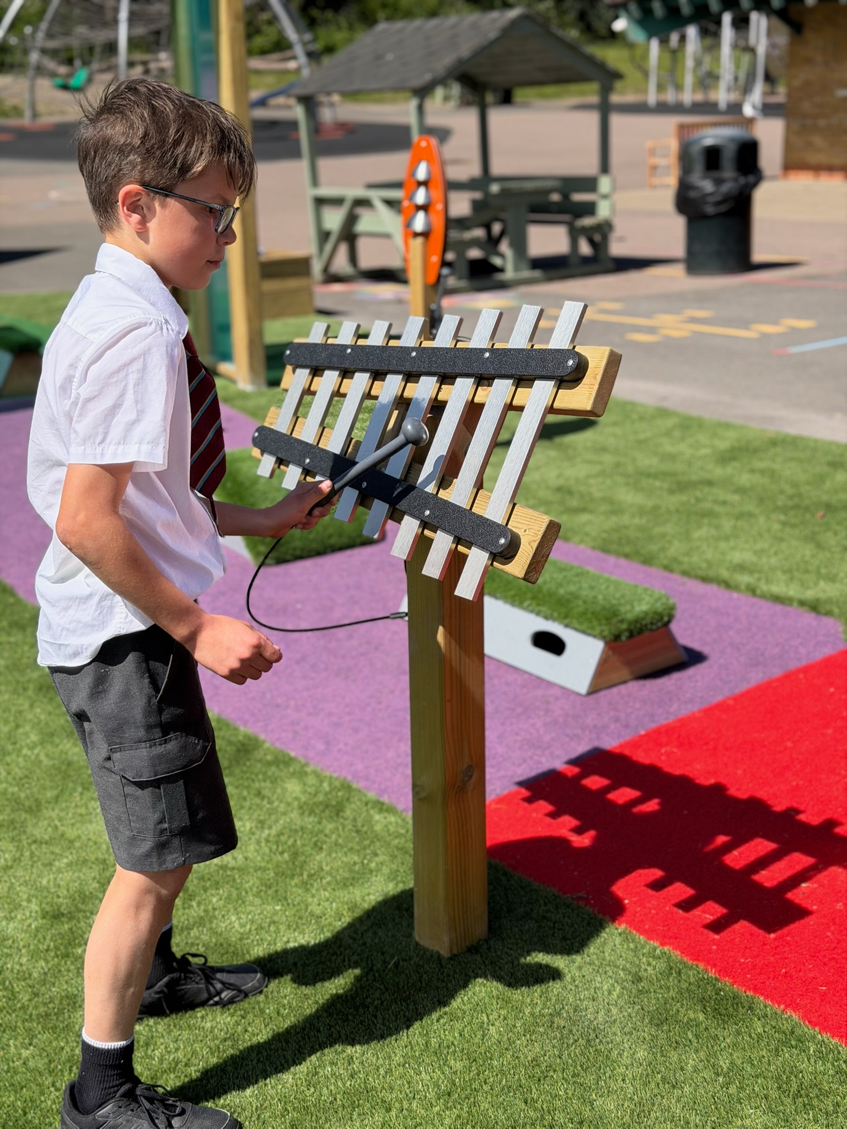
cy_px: 564
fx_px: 1566
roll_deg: +1.7
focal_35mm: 48
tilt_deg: -15.4
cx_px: 424
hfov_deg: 30.3
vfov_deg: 39.7
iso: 100
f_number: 1.78
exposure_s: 1/5587
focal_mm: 6.76
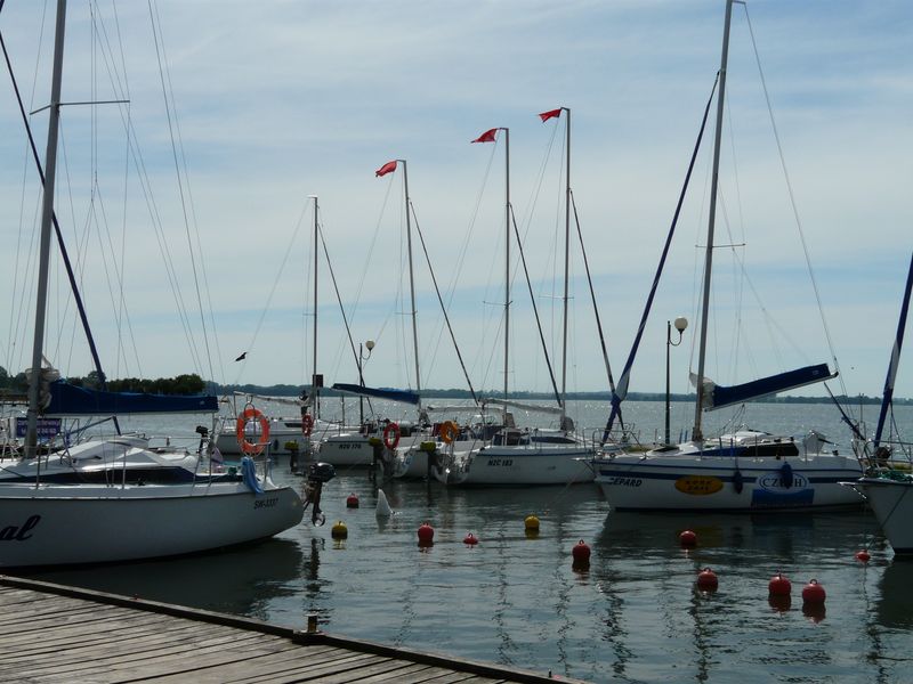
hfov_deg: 37.5
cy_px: 342
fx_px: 1345
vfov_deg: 28.6
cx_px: 456
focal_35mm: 51
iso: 100
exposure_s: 1/800
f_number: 8
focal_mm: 8.3
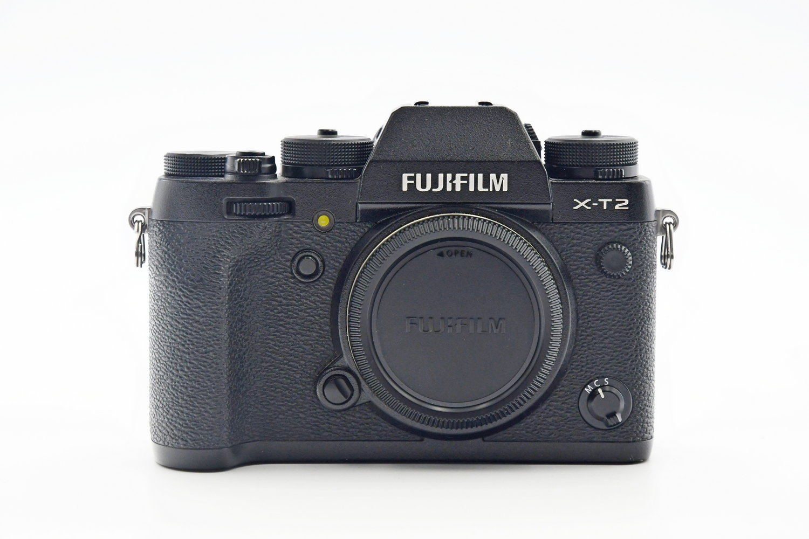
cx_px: 404
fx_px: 2359
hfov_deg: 19.5
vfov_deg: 13.0
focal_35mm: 105
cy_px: 270
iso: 1250
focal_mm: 70
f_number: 8
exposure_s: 1/160
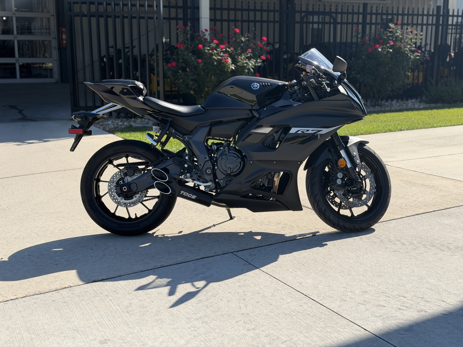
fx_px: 642
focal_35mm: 48
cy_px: 174
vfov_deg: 30.3
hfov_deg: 39.7
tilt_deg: -10.4
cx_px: 232
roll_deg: +0.5
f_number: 1.78
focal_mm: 6.76
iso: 64
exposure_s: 1/3378
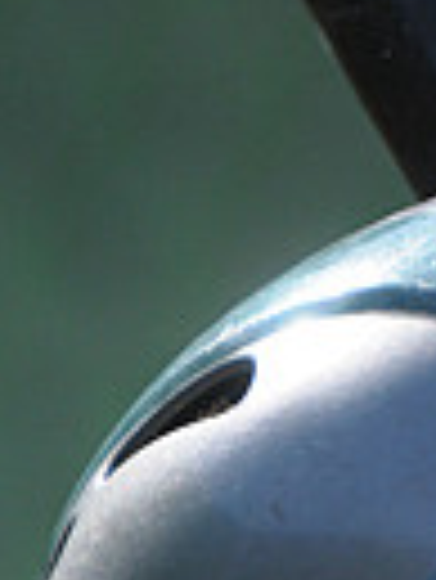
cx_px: 717
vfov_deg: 0.8
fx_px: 43307
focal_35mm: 2583
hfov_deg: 0.6
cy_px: 1254
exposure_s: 1/2000
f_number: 4
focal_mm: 400
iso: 640
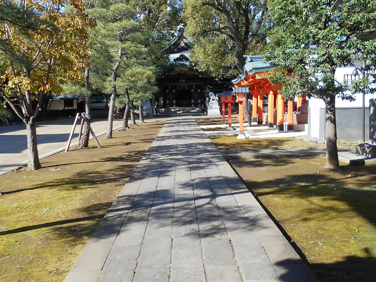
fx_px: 413
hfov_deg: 48.9
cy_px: 121
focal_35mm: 38
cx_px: 203
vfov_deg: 37.7
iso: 80
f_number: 3.2
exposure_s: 1/320
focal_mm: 4.6
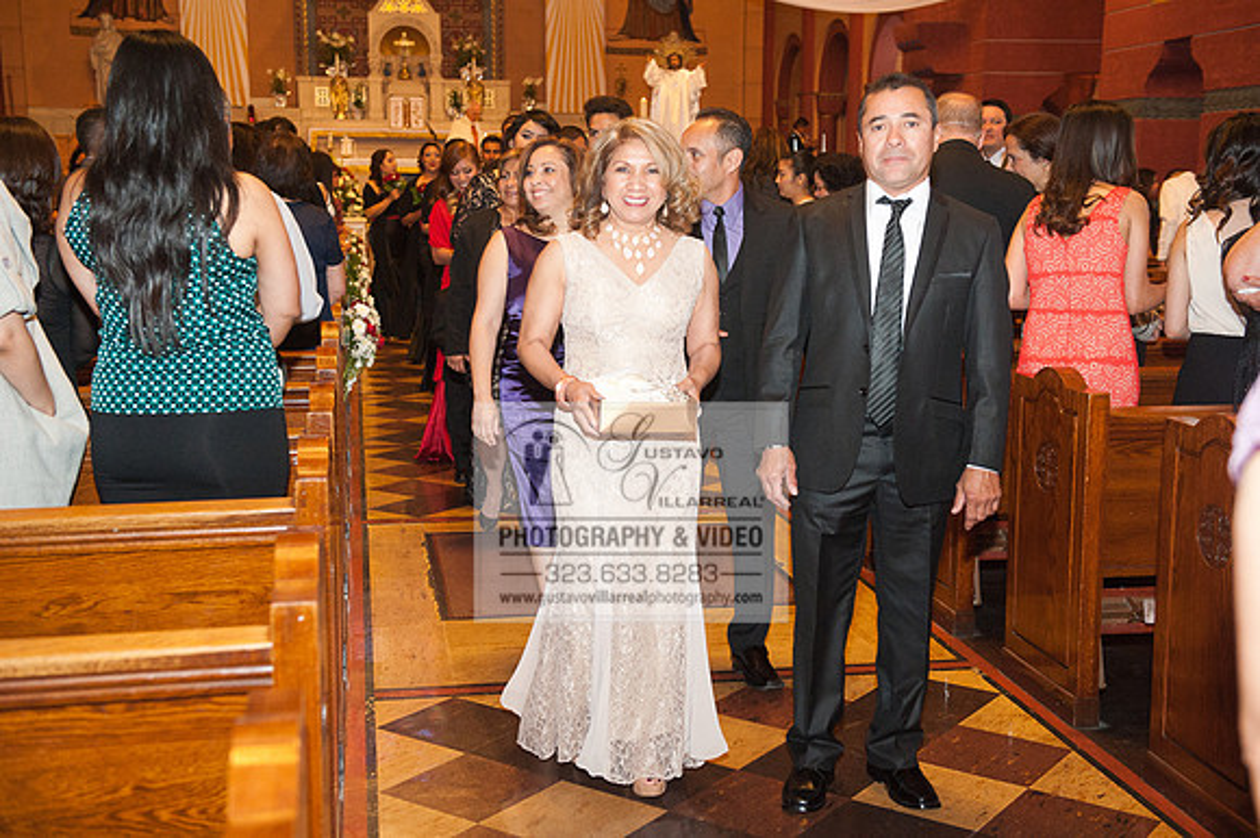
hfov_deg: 43.6
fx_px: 1574
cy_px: 419
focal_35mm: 45
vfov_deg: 29.8
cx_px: 630
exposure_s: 1/100
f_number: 4
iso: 4000
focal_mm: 45
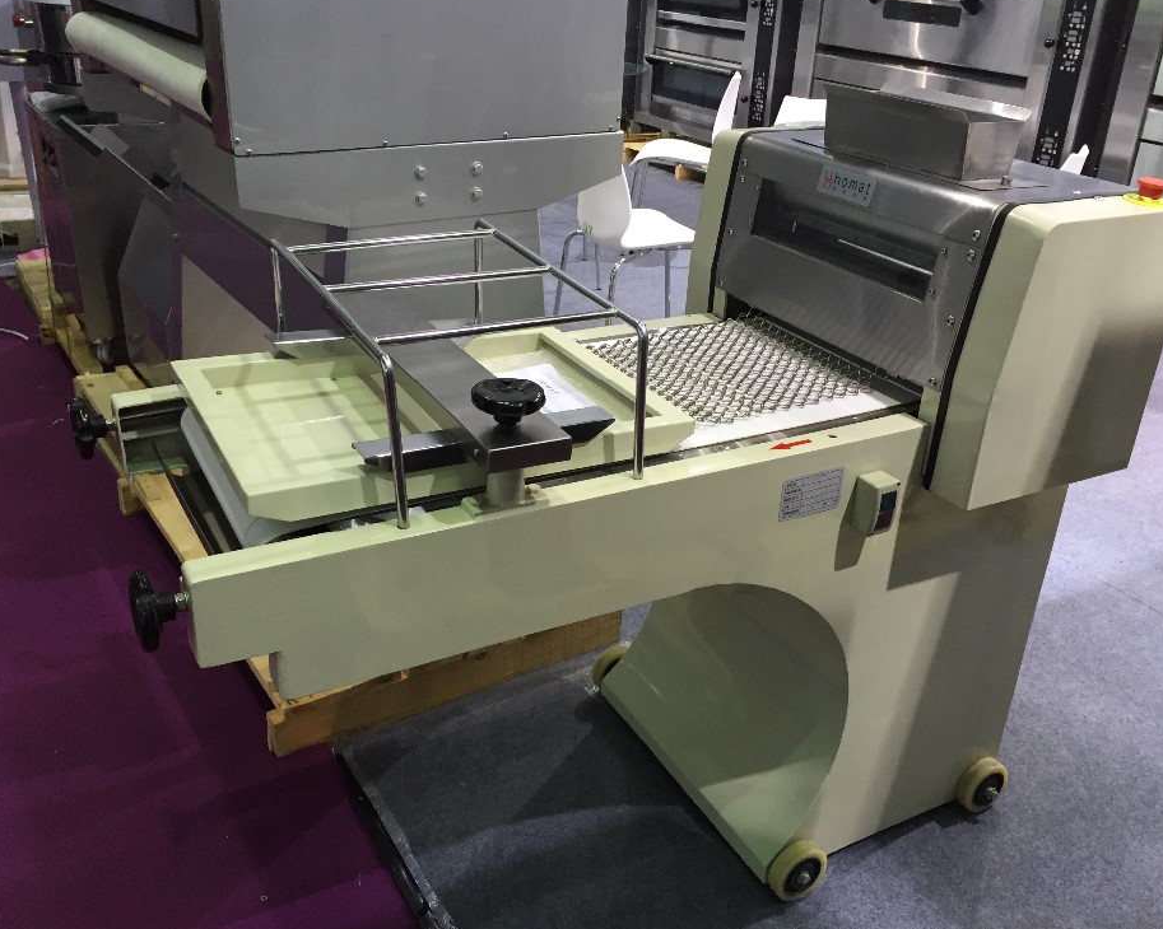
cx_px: 590
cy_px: 458
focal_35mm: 31
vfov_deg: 47.1
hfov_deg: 57.2
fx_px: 1067
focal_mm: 4.15
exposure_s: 1/33
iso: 50
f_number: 2.2
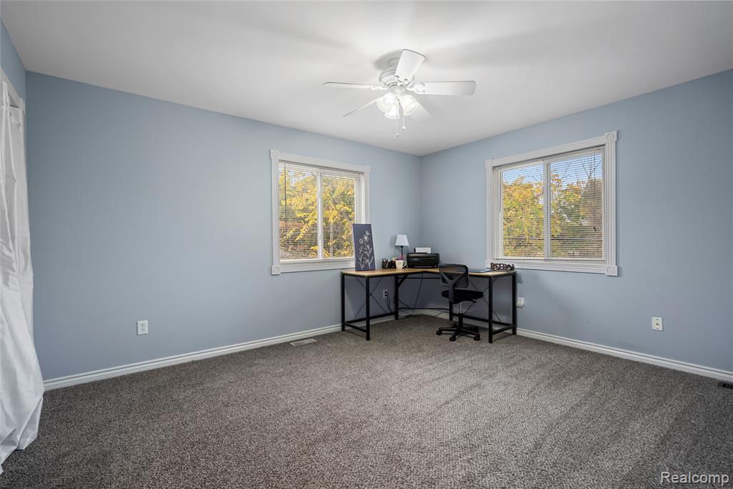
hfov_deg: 96.7
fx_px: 326
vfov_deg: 73.8
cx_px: 366
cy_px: 244
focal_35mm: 16
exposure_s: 1/2
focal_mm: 16
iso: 100
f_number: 4
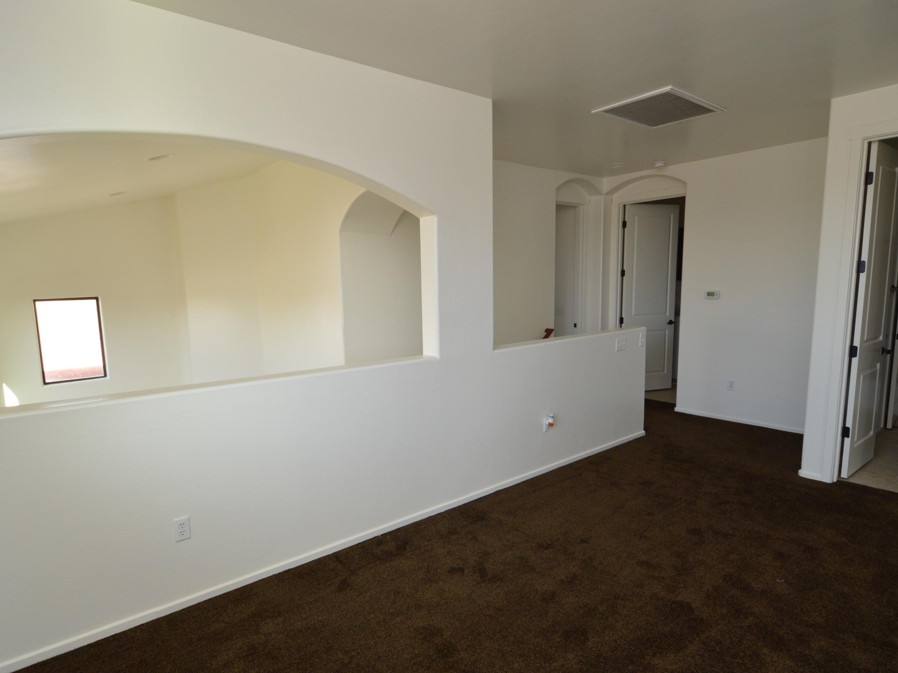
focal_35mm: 19
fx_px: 493
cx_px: 416
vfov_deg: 68.7
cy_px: 347
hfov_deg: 84.5
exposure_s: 1/80
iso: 400
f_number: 4.5
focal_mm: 10
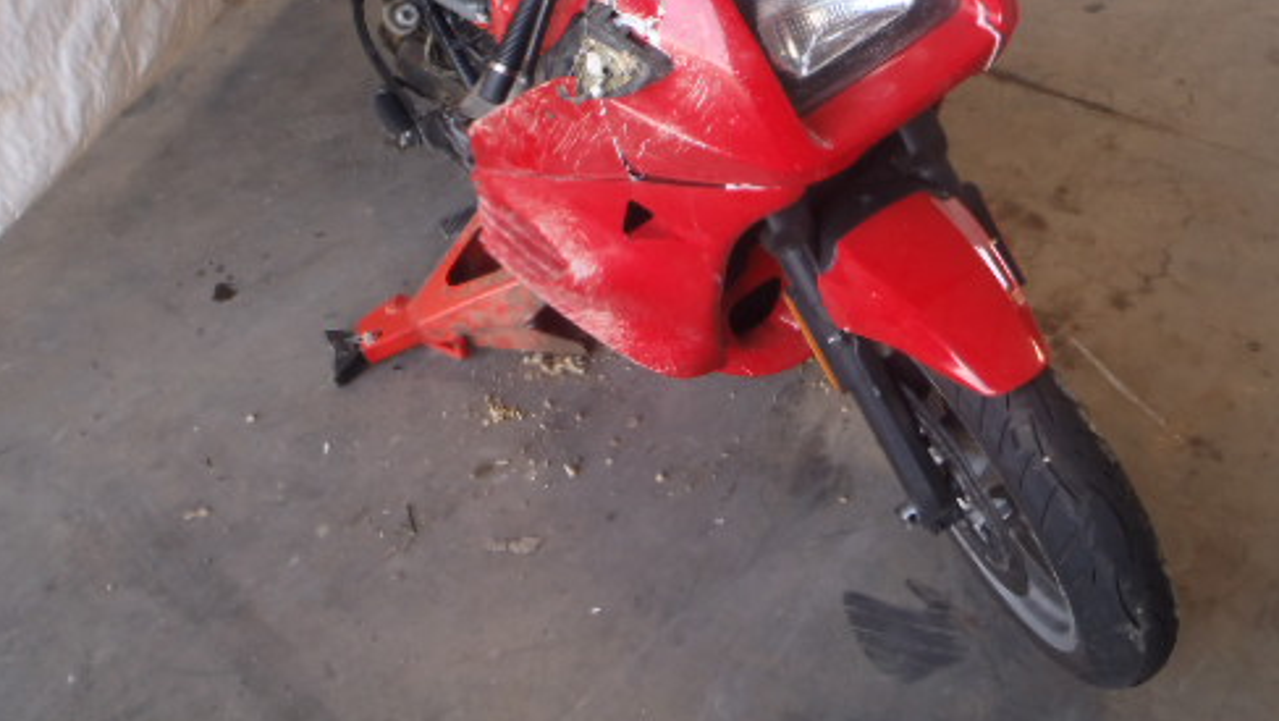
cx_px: 697
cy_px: 139
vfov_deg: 29.0
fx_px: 1357
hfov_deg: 50.4
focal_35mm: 40
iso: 100
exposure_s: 1/50
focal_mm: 5
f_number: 3.5
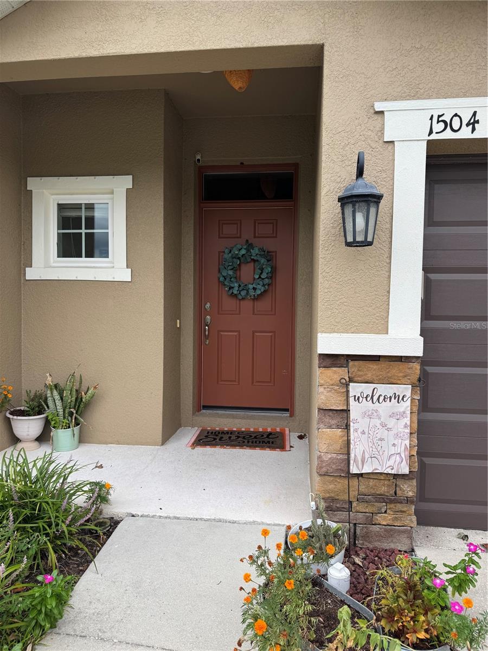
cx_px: 244
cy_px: 326
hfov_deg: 56.8
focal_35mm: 24
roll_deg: -0.6
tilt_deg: -2.6
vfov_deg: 71.6
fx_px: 451
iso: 80
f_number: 1.78
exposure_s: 1/812
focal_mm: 6.76
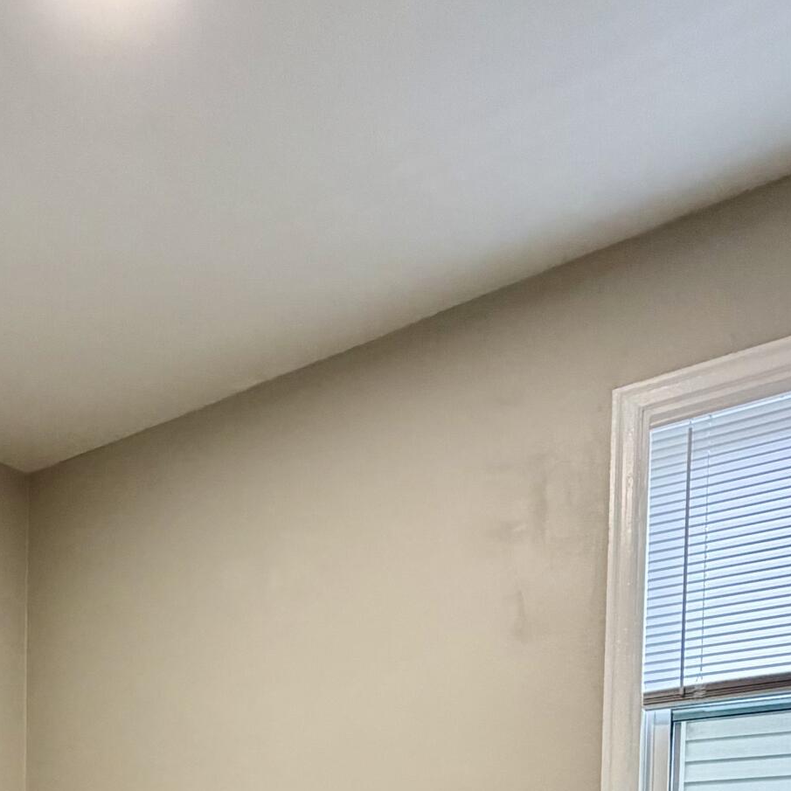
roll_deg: -1.1
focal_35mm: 41
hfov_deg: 39.2
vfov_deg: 33.3
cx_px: 147
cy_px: 954
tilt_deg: -1.3
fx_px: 1060
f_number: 2.2
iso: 320
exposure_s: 1/120
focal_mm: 2.22
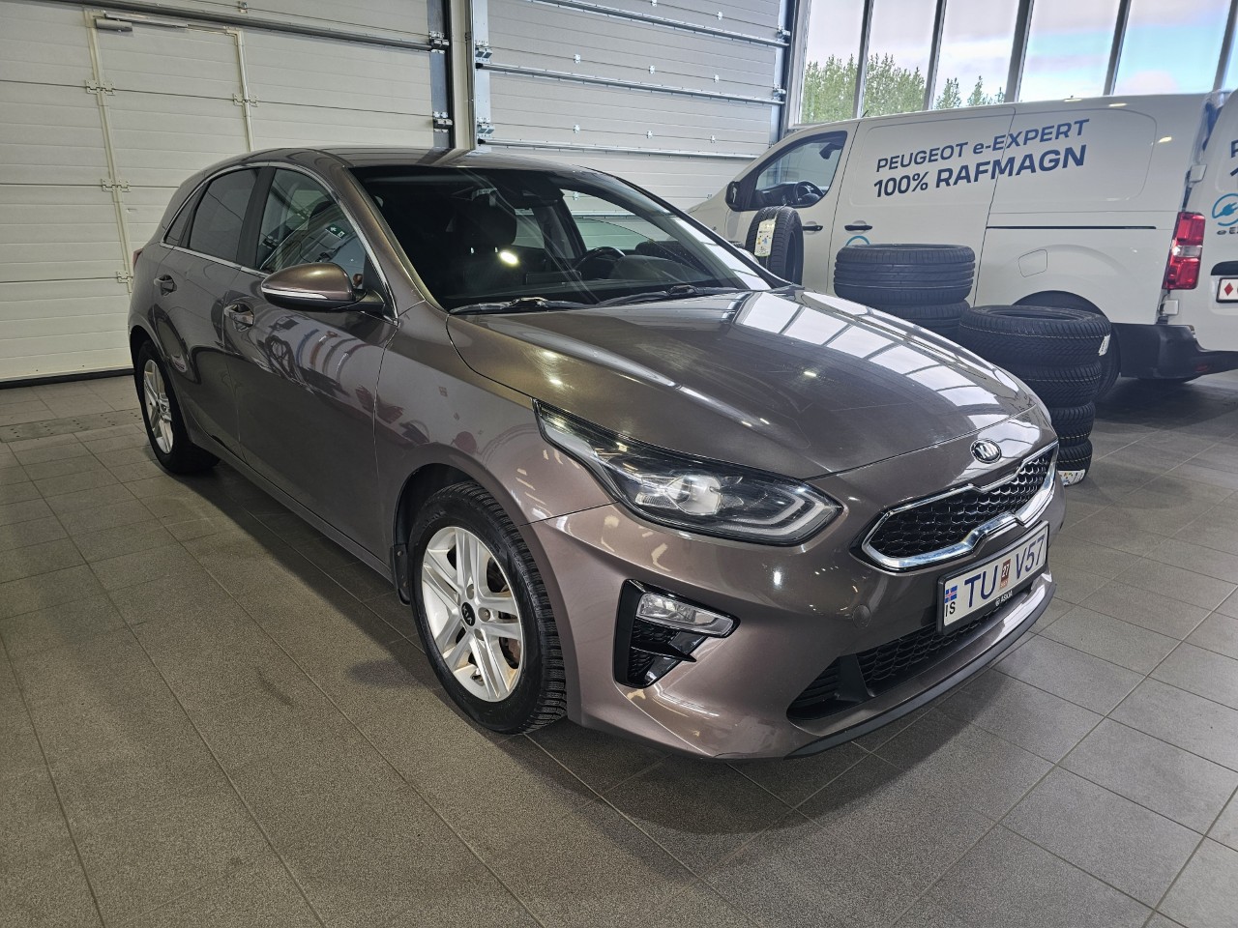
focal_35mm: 23
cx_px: 619
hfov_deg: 73.9
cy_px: 464
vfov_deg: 58.9
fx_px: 823
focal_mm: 6.3
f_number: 1.7
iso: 50
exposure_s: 1/100
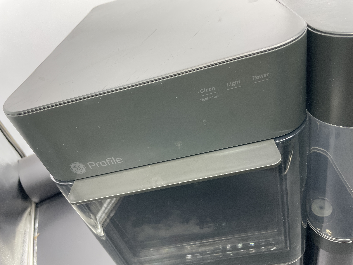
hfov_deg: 67.3
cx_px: 176
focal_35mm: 26
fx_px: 265
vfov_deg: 53.1
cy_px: 132
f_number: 1.6
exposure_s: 1/99
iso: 125
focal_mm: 4.2
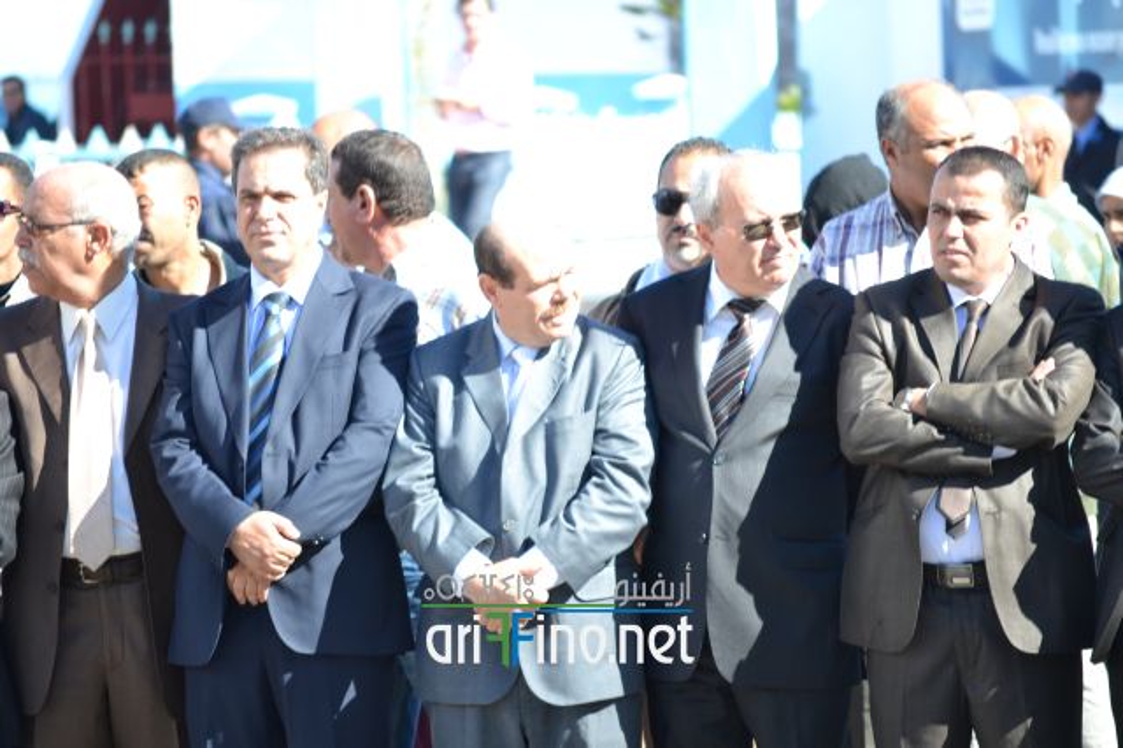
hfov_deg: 6.9
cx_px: 562
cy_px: 374
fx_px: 9353
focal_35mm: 300
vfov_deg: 4.6
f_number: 5.6
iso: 250
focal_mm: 200
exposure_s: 1/500
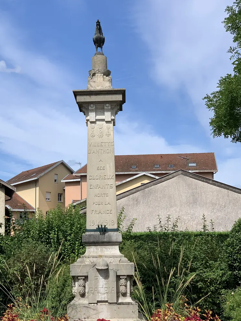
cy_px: 181
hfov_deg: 21.9
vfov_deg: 28.9
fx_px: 622
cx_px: 109
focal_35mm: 67
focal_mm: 6
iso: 16
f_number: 2.4
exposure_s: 1/1370
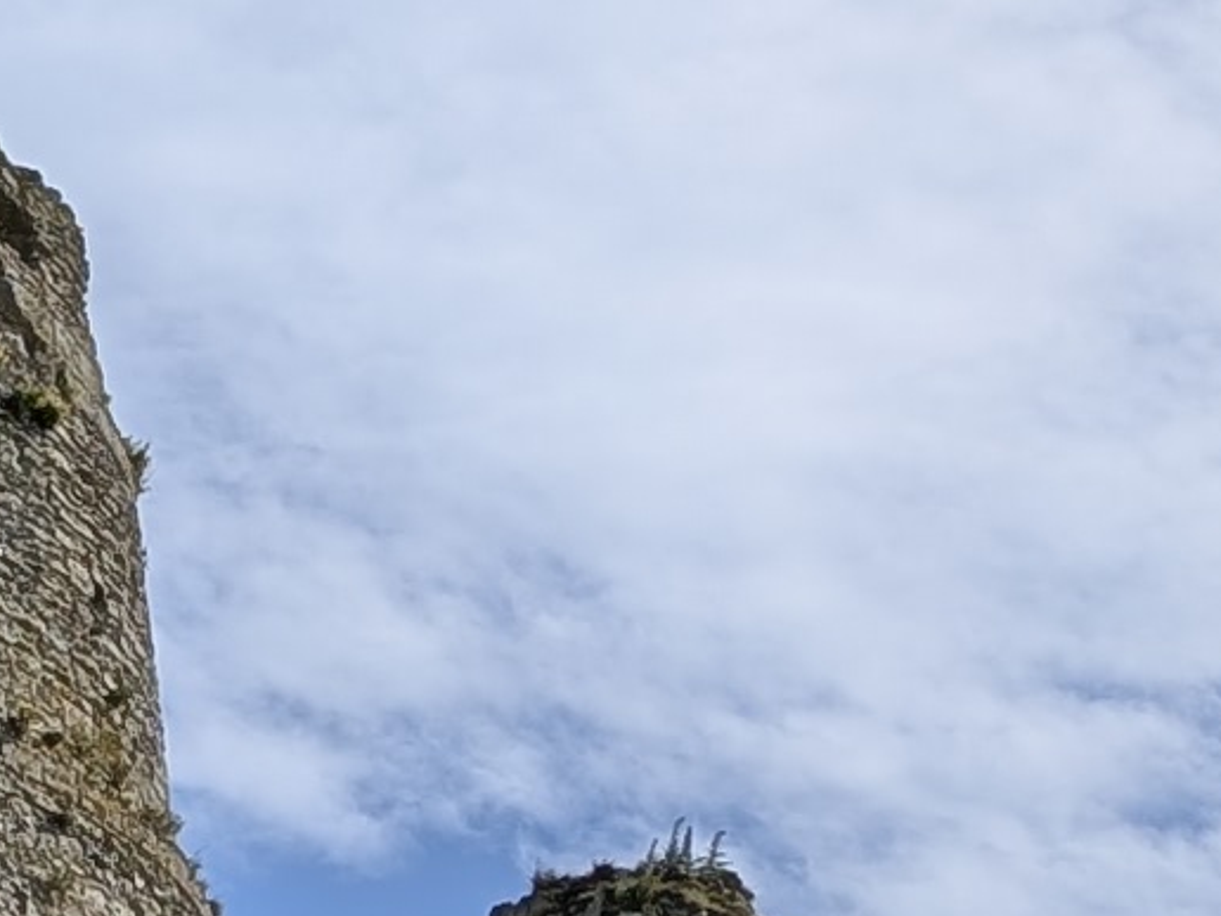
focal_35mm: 190
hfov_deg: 8.7
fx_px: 6702
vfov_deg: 7.8
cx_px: -2359
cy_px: 187
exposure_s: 1/2088
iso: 21
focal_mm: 6.9
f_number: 1.68
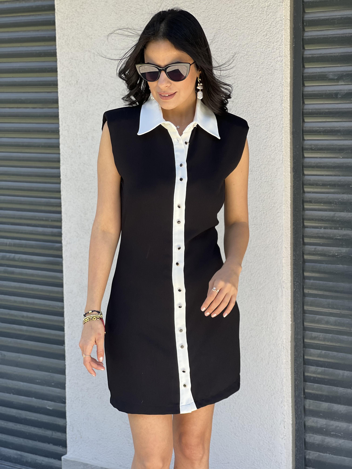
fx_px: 1044
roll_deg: +0.5
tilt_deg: -5.9
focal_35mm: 77
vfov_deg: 25.3
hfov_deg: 19.1
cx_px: 176
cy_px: 234
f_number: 2.8
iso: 40
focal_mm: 9
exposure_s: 1/121
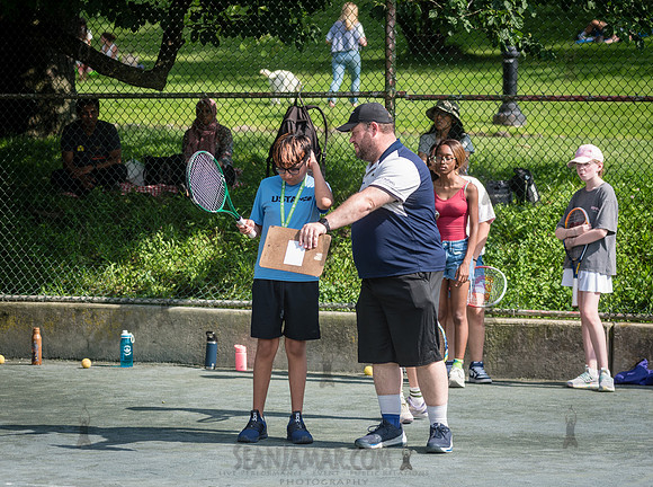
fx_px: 2593
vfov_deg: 10.7
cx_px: 307
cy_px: 229
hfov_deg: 14.4
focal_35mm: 138
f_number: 4.5
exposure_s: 1/1000
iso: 250
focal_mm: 120
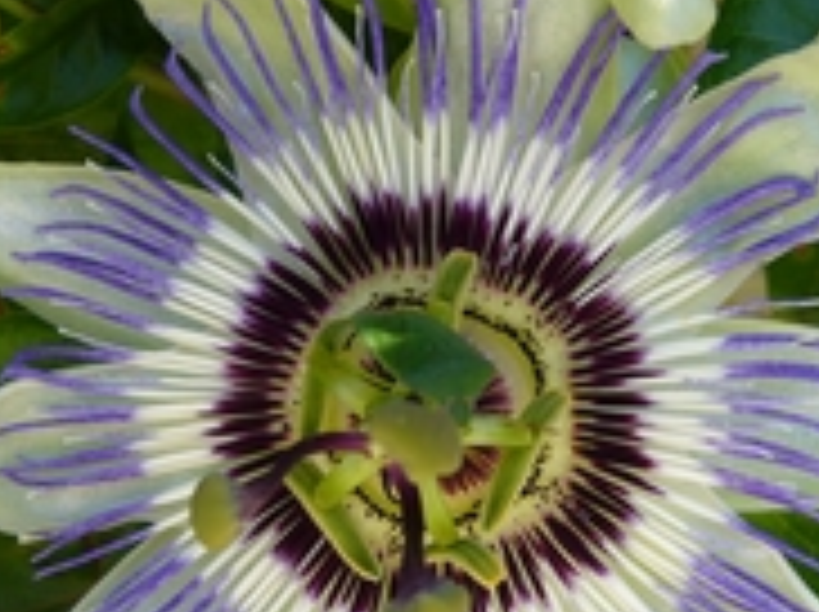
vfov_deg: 19.1
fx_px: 1819
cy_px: 387
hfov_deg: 25.4
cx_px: 428
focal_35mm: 77
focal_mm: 5.8
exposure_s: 1/125
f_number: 2.8
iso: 100
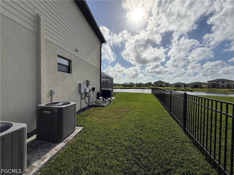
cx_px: 117
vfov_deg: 85.7
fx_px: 95
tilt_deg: -0.8
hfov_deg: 102.1
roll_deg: -0.3
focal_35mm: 14
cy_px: 88
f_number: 2.2
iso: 50
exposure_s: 1/6173
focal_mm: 2.22
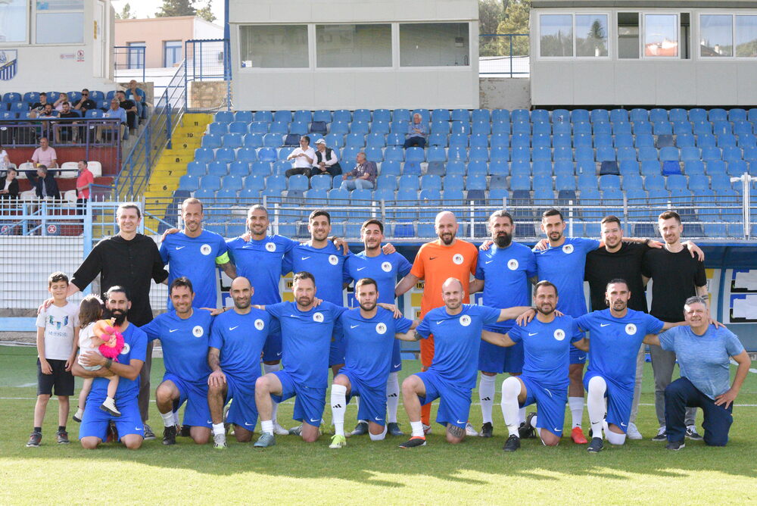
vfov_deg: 19.5
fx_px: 1473
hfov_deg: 28.8
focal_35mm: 70
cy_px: 253
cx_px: 378
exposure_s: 1/2500
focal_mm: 70
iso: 12800
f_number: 13
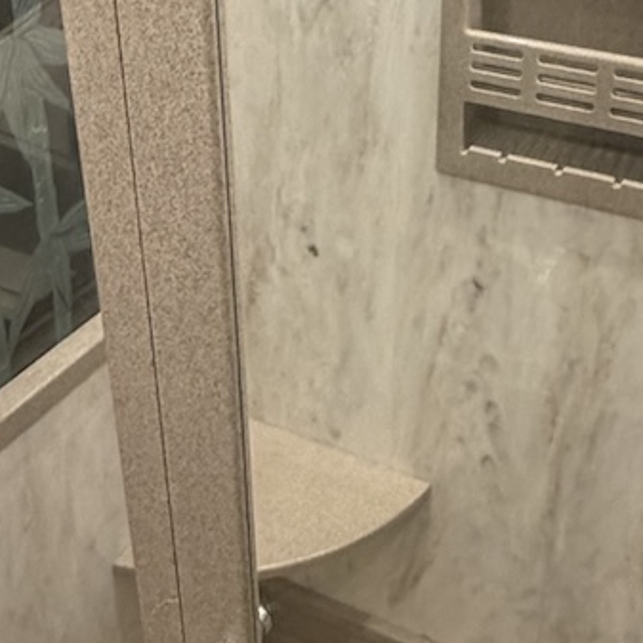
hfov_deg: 34.5
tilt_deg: -24.8
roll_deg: -1.5
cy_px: 123
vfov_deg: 33.6
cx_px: 406
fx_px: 1030
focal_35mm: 49
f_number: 2.2
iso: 250
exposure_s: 1/60
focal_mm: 2.22
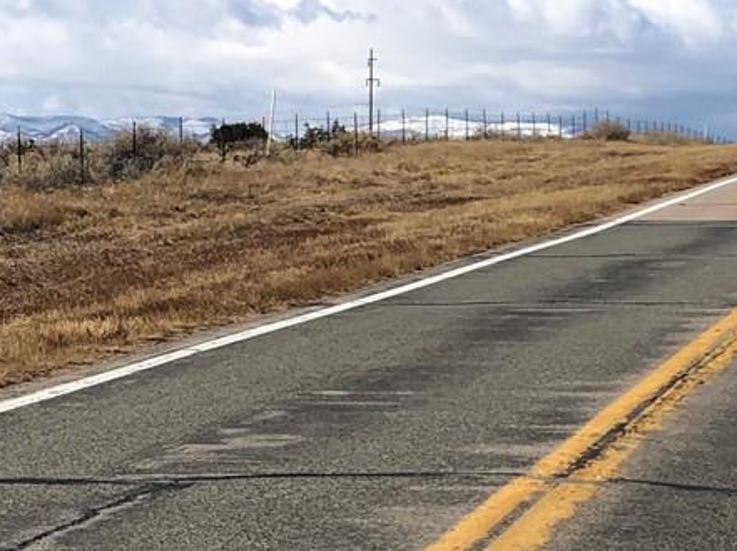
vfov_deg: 7.2
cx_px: -167
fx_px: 4404
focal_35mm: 207
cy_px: 304
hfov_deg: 9.4
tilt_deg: -3.5
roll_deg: -2.9
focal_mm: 6.6
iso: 20
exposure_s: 1/1200
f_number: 2.8
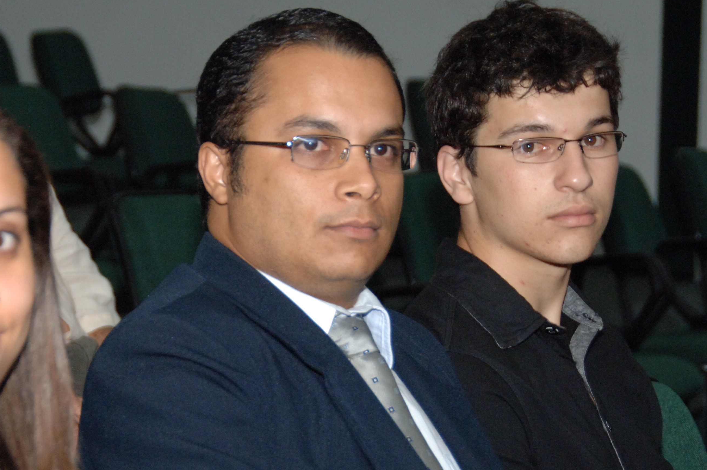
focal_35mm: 161
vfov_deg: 8.5
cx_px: 259
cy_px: 336
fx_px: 3155
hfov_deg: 12.8
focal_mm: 65
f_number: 5
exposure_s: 1/250
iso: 800
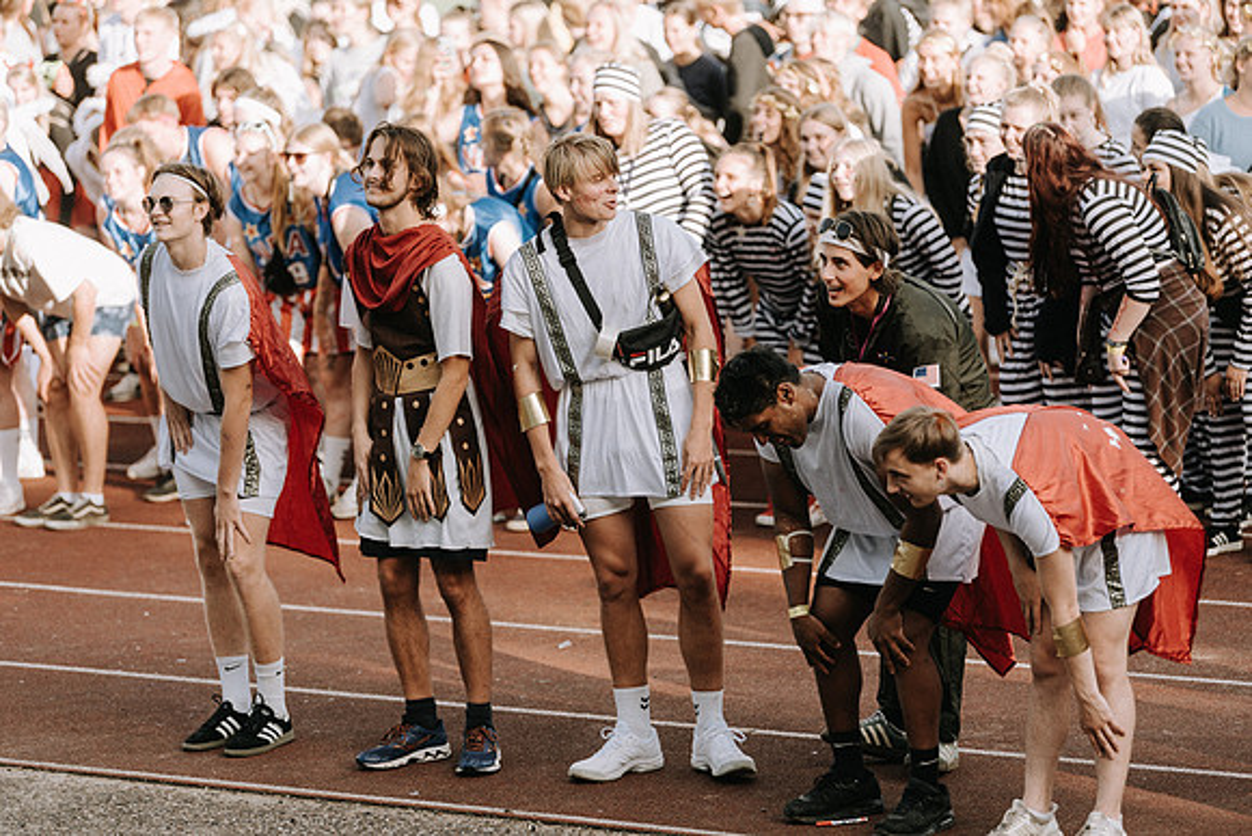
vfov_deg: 8.6
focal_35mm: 160
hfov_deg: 12.8
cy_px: 418
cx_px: 626
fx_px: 5565
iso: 100
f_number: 2.8
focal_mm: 160
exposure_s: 1/400
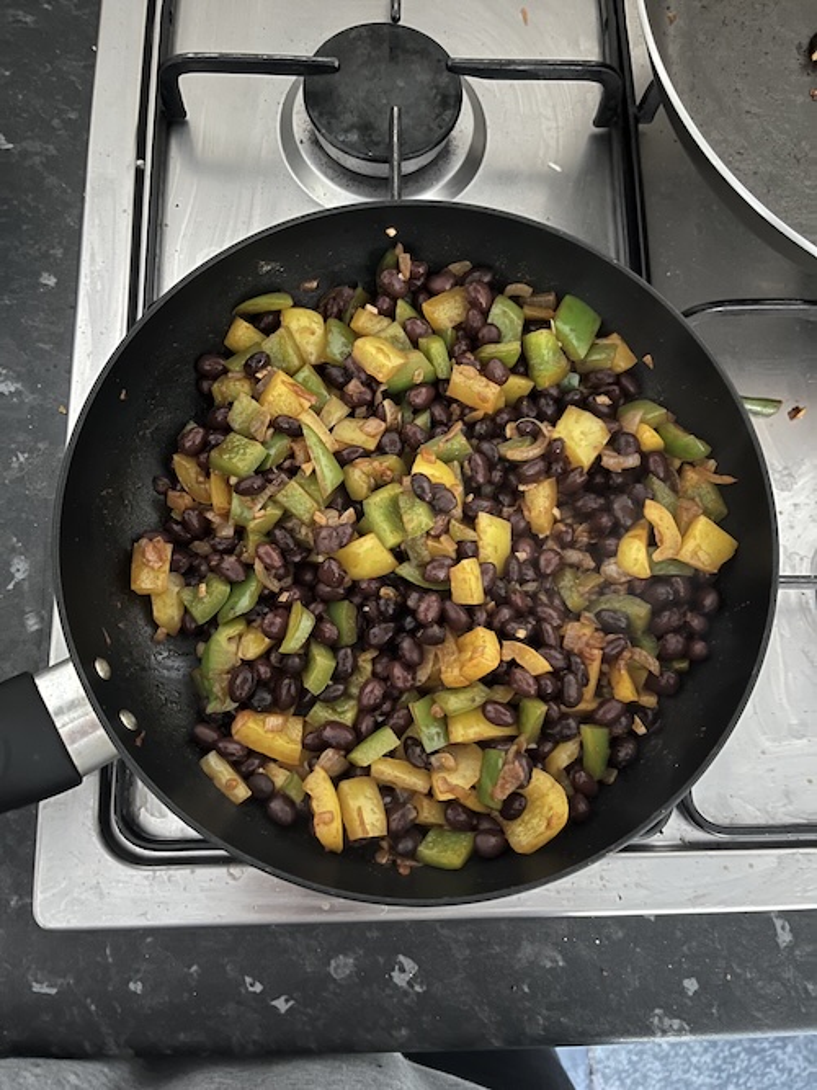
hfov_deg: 53.0
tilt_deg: -77.2
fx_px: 818
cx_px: 408
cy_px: 545
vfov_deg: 67.3
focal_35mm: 26
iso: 640
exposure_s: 1/14
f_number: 1.6
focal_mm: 5.1
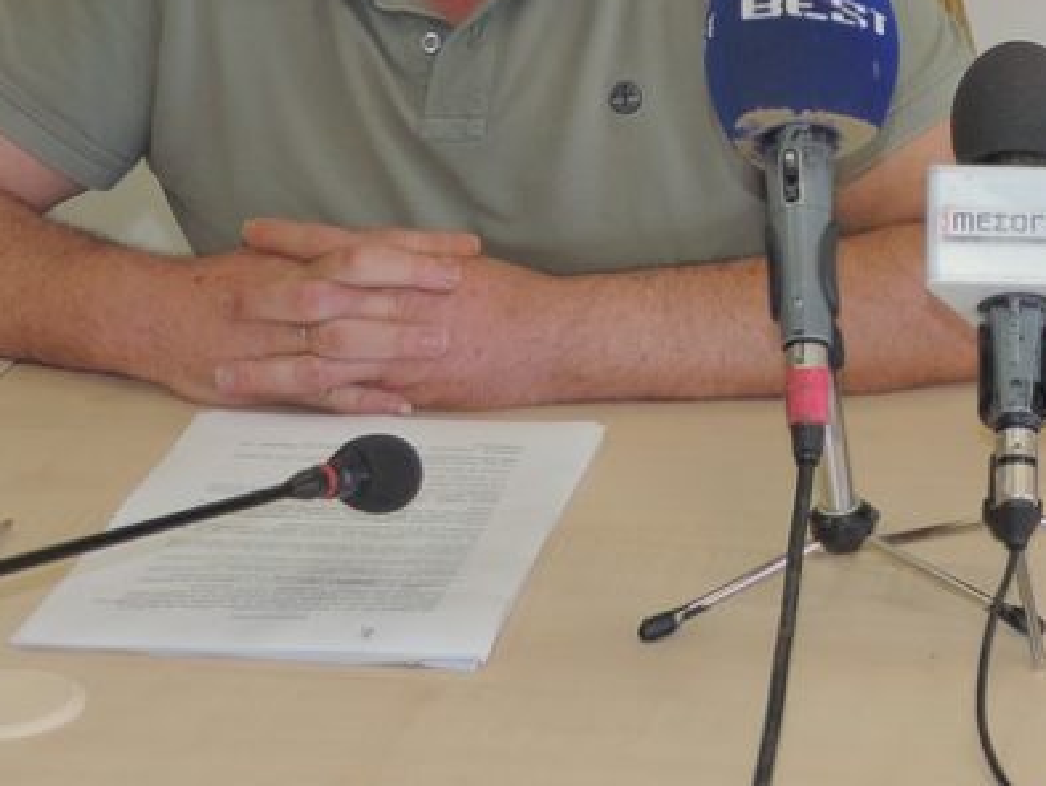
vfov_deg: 13.5
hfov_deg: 17.7
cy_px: -76
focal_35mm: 108
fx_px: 3265
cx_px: 1081
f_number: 3.4
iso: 100
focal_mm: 7.6
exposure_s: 1/50
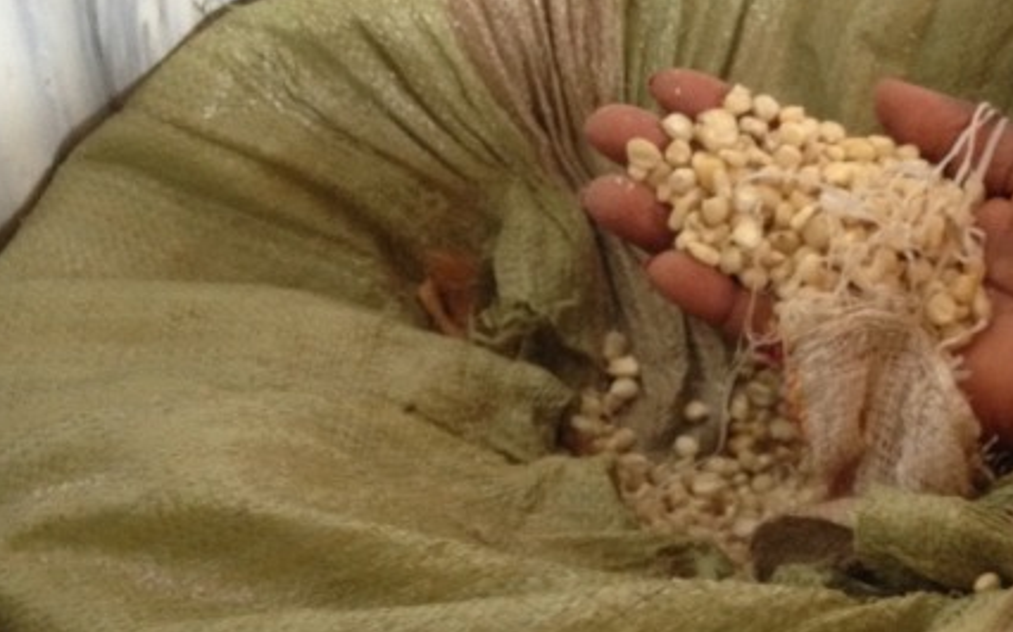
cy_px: 421
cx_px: 709
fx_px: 1987
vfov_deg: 18.0
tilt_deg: -49.6
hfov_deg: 28.3
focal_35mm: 72
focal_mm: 4.28
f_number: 2.4
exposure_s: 1/20
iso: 200
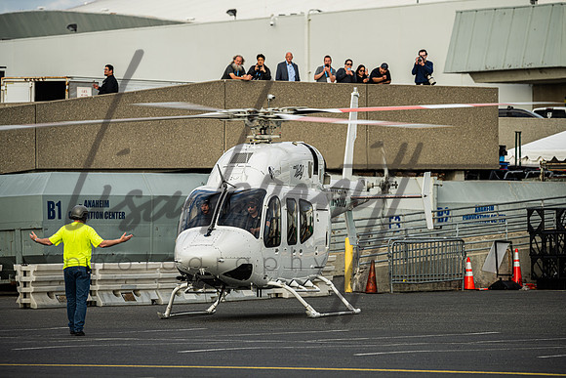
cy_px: 189
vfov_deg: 4.6
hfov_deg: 6.9
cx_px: 283
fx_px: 4718
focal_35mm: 300
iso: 125
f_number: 7.1
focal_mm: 300
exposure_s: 1/250
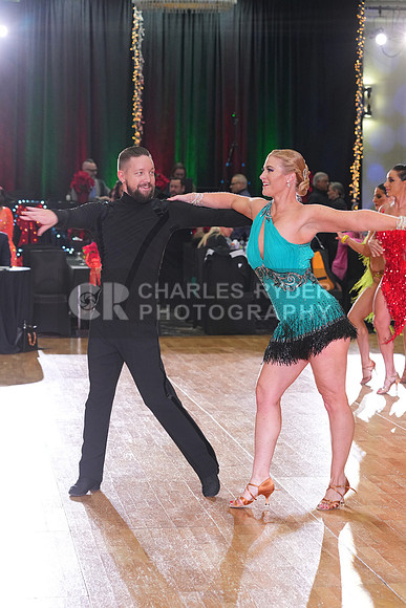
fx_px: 1454
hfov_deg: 15.9
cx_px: 203
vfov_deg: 23.6
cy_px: 304
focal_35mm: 86
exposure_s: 1/200
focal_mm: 86
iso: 2500
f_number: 5
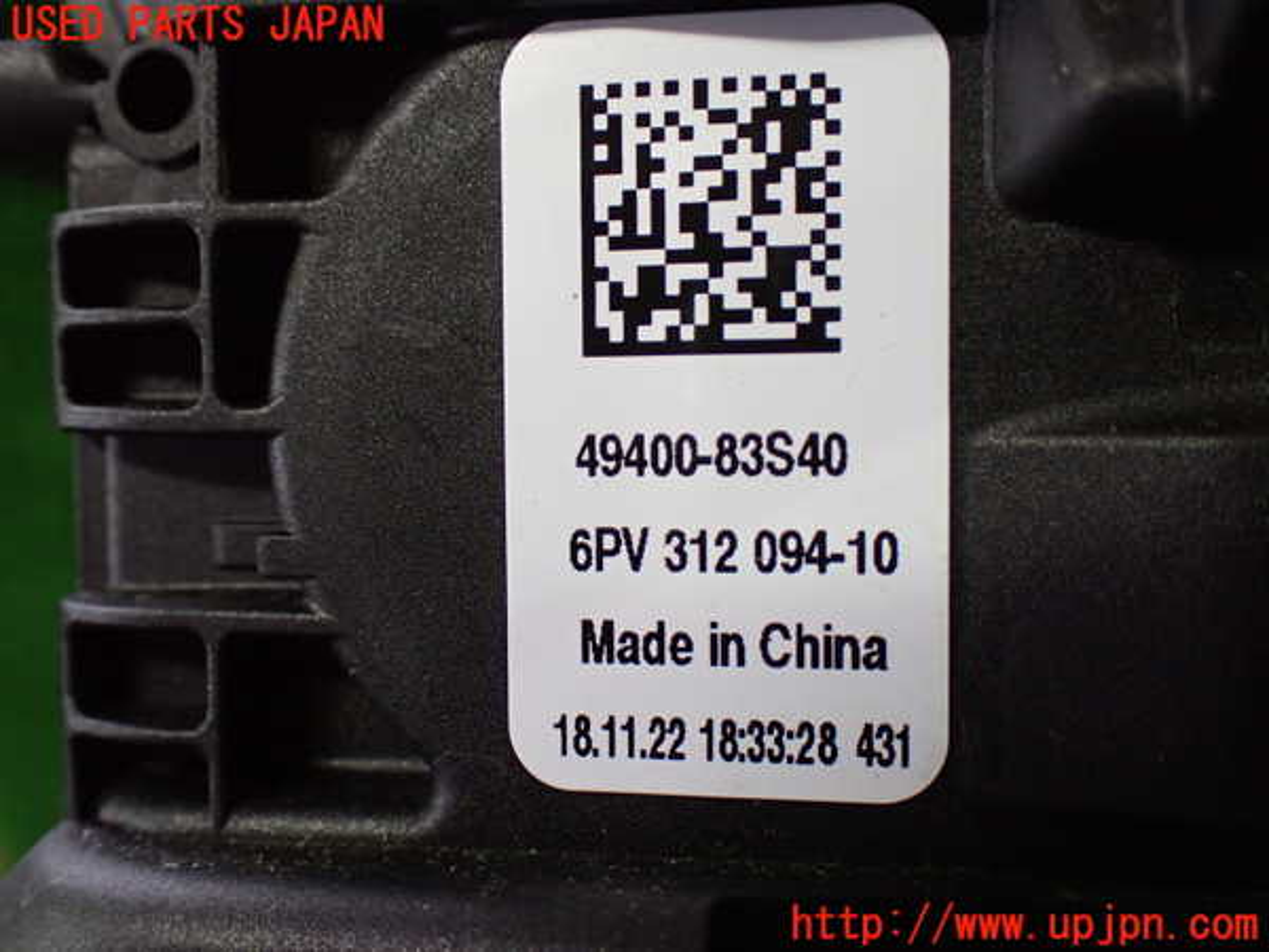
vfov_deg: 35.1
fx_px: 1503
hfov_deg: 45.8
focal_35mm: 41
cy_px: 476
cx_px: 634
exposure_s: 1/160
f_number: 2.8
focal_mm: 7.31
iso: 800
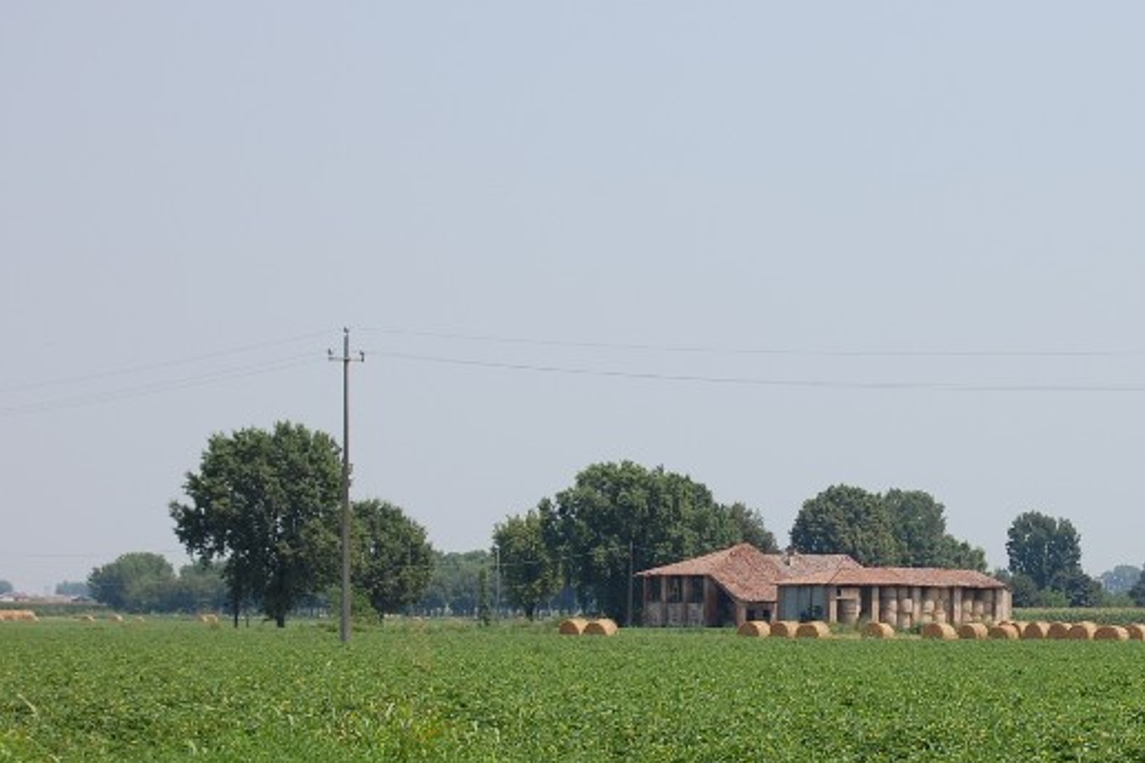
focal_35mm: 128
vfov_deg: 10.7
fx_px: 4064
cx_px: 843
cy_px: 519
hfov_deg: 16.0
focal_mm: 55
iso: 200
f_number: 10
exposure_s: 1/400
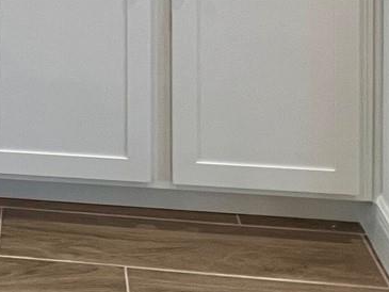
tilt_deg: -2.0
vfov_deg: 17.5
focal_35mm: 57
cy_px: -306
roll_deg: +0.6
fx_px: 641
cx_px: -6
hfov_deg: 31.1
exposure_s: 1/120
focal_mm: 1.57
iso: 200
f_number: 1.8
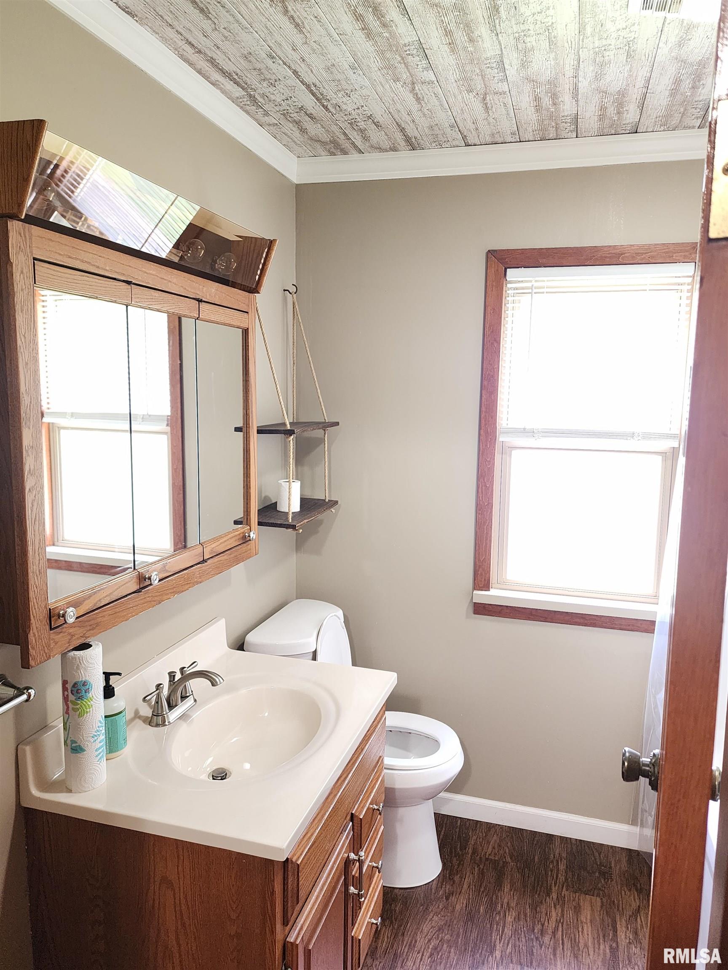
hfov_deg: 58.9
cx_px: 364
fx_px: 645
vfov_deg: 73.9
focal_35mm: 23
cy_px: 485
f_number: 1.8
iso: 500
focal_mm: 6.4
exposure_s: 1/60
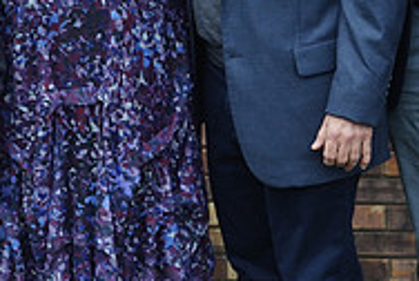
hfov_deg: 13.6
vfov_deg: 8.9
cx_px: 152
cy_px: -139
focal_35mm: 151
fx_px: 1760
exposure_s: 1/100
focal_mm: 49
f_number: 5
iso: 500
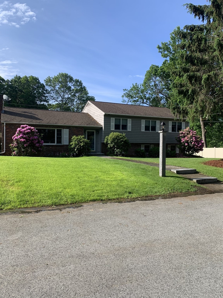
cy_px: 149
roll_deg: -0.9
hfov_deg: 53.1
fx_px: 223
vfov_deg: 67.3
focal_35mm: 26
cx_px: 112
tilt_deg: +0.0
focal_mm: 4.25
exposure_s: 1/1136
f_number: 1.8
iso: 25
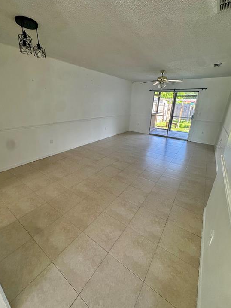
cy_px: 146
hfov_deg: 81.7
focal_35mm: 15
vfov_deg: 98.1
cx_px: 112
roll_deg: -1.1
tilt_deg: -17.7
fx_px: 133
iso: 250
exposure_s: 1/120
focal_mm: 2.22
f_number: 2.2
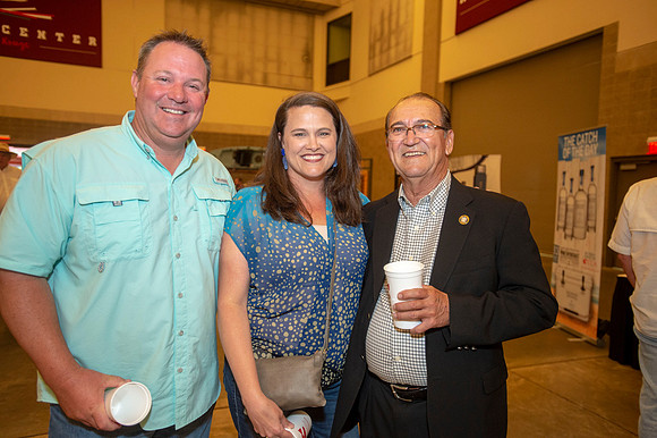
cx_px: 328
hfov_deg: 69.4
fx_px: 474
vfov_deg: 49.5
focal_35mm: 26
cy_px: 219
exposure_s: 1/100
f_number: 2.8
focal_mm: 26
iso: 1600
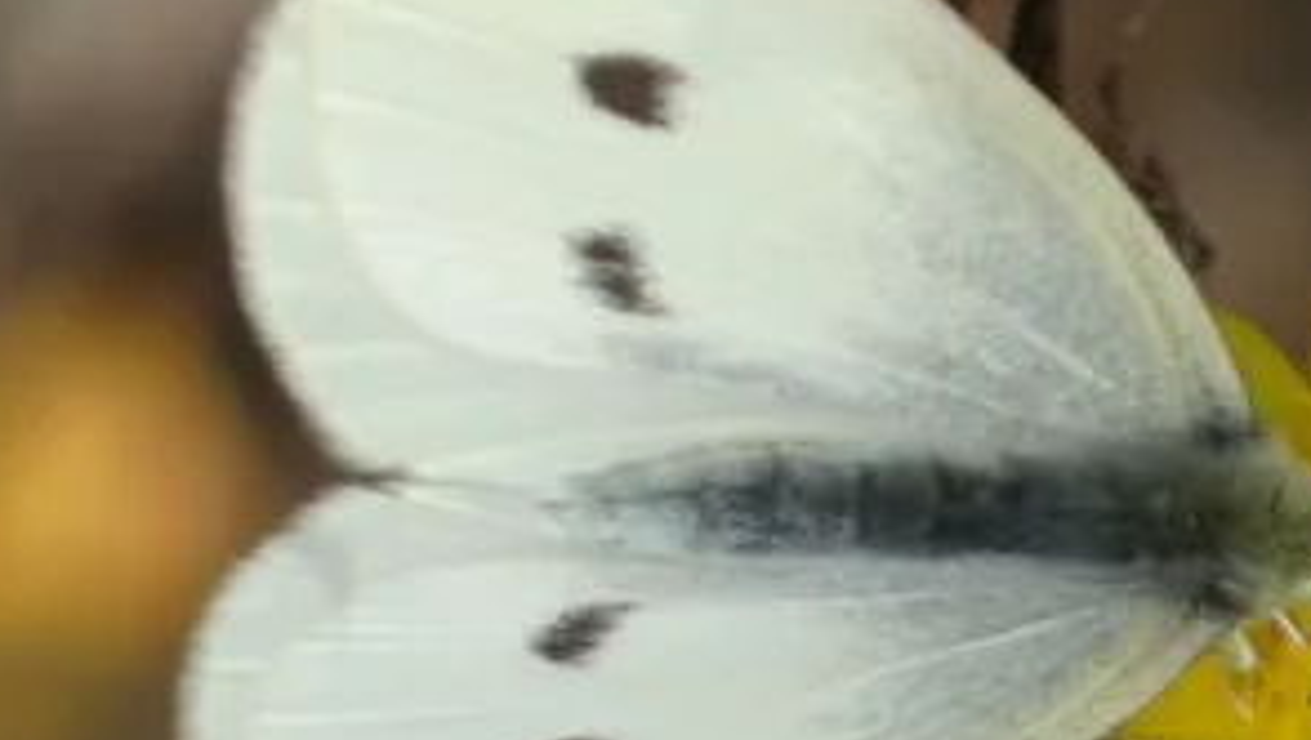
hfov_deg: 0.8
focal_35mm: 2842
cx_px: 950
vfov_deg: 0.4
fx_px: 98885
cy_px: 441
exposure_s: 1/200
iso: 80
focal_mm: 215
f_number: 5.9
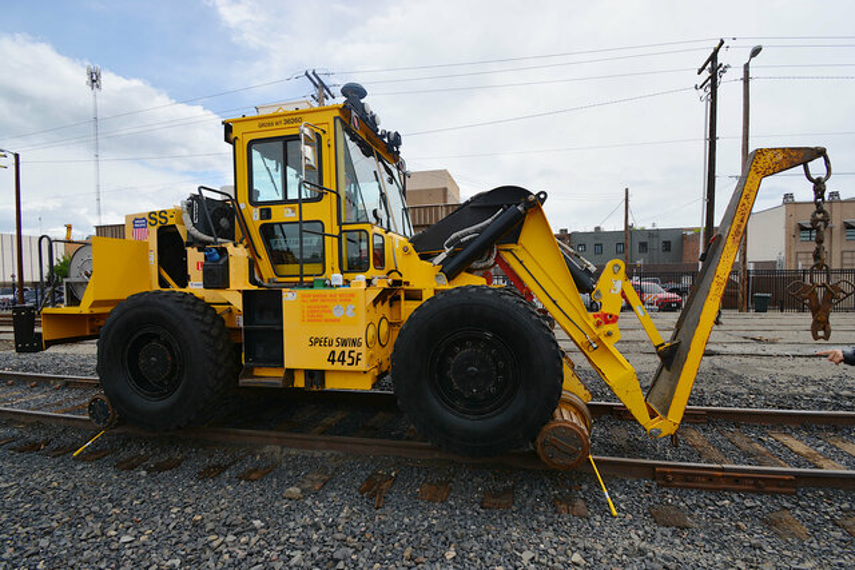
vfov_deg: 77.4
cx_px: 428
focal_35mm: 15
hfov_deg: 100.4
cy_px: 285
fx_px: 356
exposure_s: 1/250
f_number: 8
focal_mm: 10
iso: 100
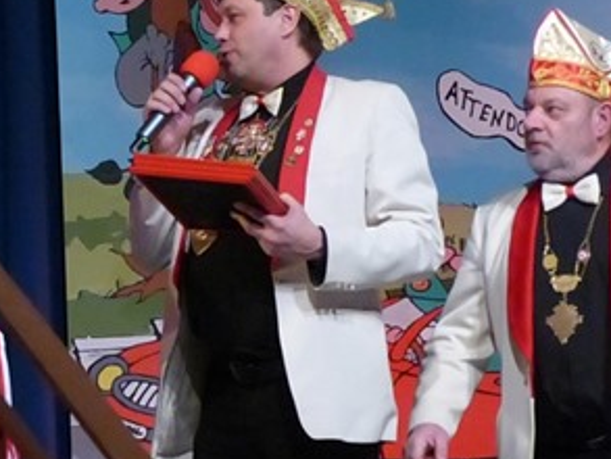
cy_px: 251
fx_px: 3479
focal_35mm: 197
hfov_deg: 10.0
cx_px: 85
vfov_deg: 7.5
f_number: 4
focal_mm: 16.9
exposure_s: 1/125
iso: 1600
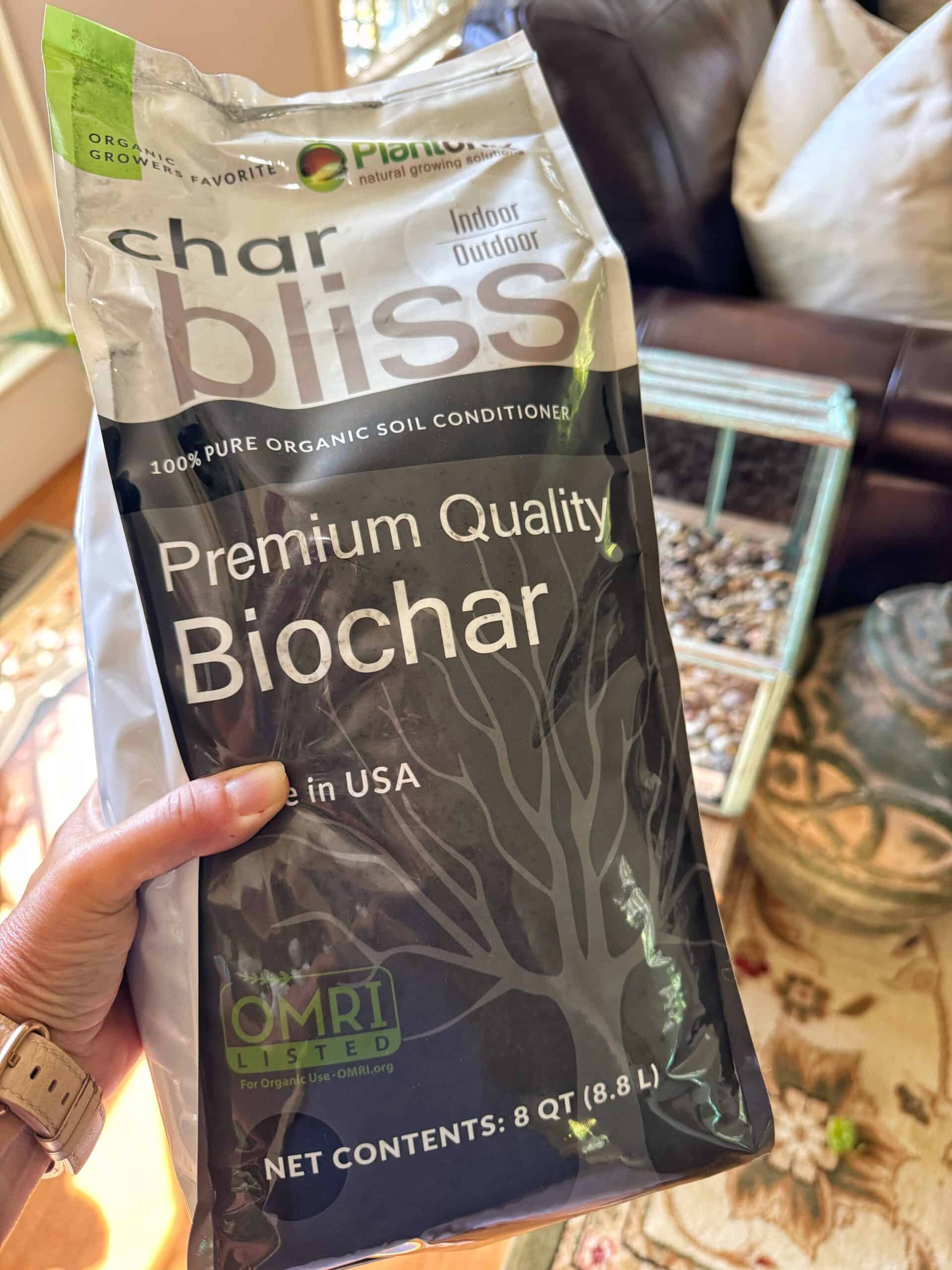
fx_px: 880
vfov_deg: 71.6
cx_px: 476
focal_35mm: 24
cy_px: 635
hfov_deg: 56.8
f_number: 1.78
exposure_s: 1/120
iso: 200
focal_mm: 6.76
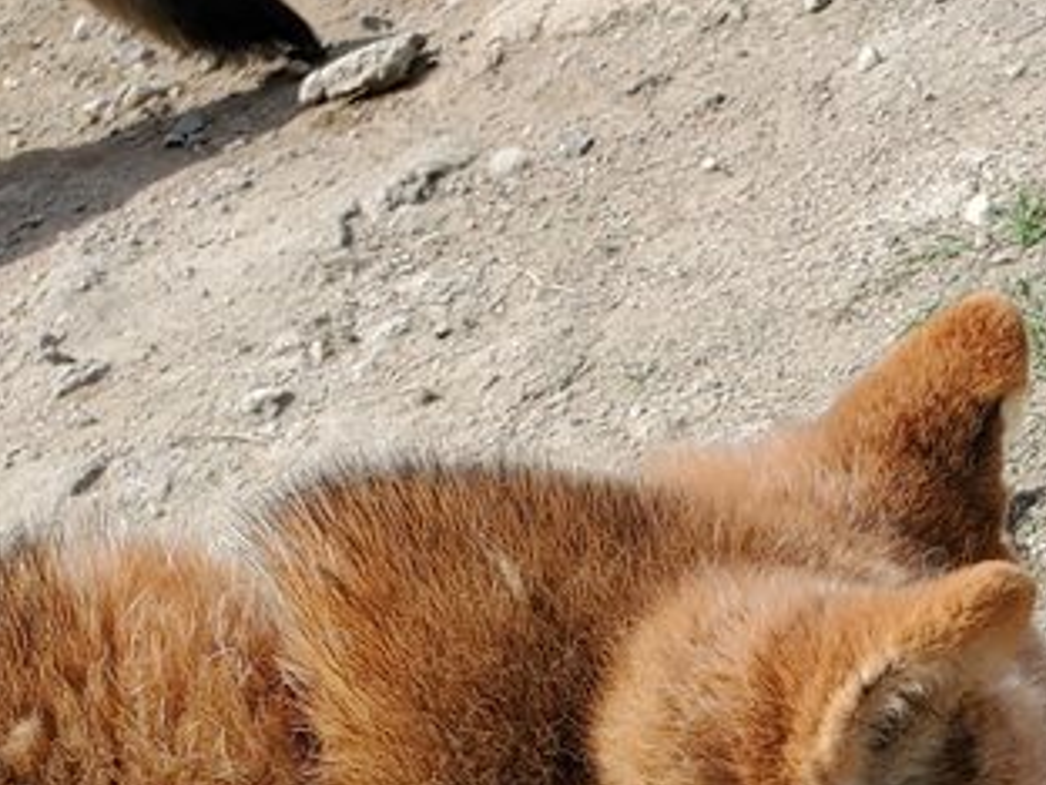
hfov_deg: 18.1
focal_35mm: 100
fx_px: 3022
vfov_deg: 13.2
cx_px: 1418
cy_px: 1443
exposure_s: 1/838
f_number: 2.4
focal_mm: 4.3
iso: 50
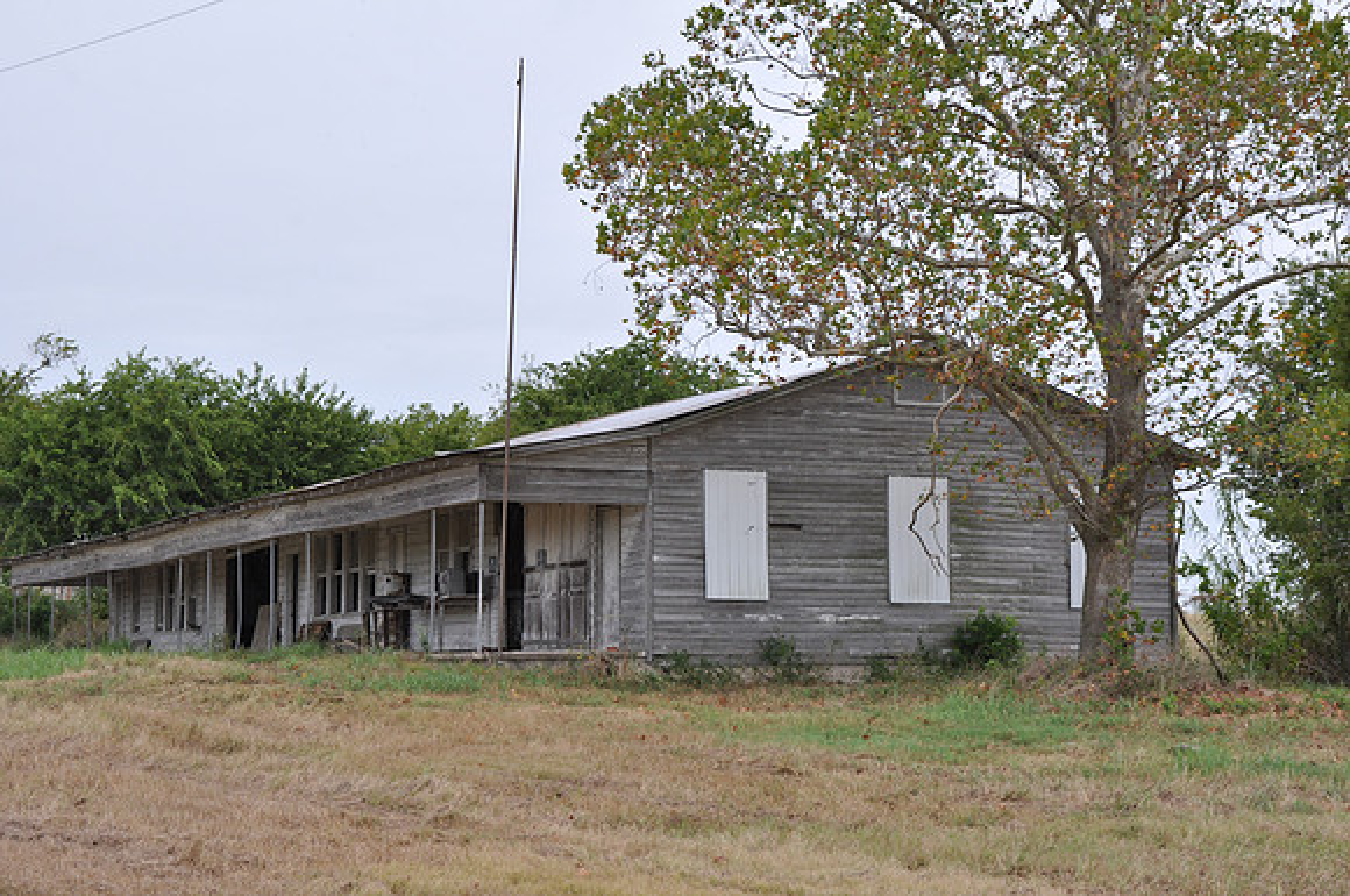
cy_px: 448
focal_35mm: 69
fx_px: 2584
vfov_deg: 19.7
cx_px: 675
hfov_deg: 29.3
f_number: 13
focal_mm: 46
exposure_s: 1/160
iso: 200
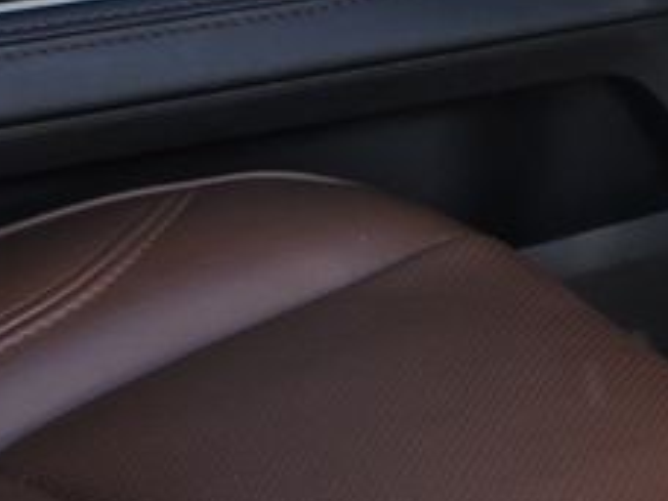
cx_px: 1313
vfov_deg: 10.9
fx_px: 2605
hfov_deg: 12.8
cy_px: 53
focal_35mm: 135
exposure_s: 1/60
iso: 80
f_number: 3
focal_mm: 4.3
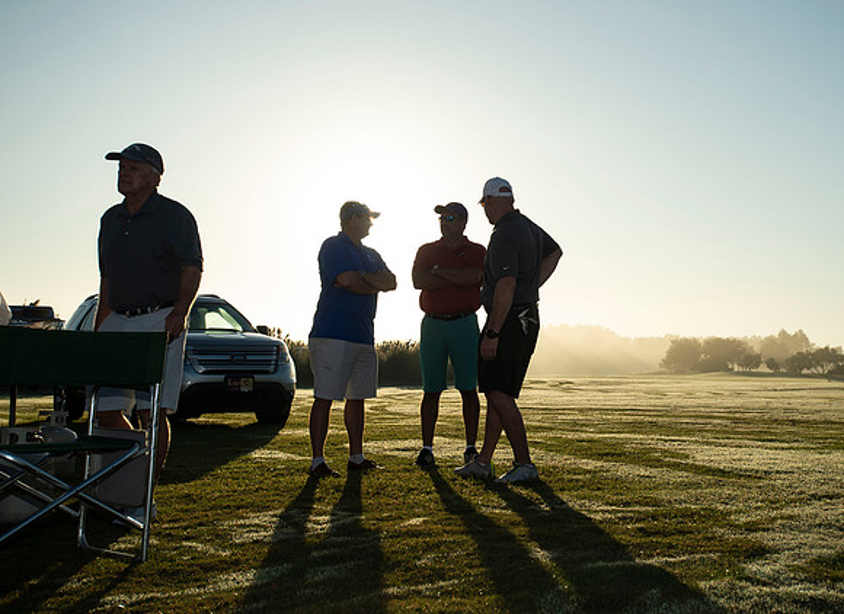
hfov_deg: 42.2
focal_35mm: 45
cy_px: 257
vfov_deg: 31.5
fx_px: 1087
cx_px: 510
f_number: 4.5
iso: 100
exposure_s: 1/1250
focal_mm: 35
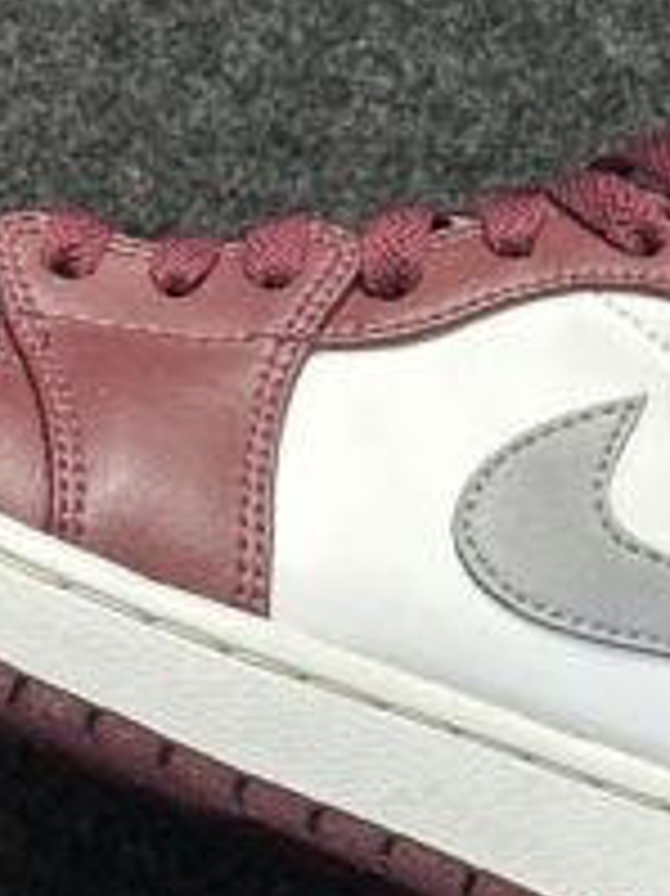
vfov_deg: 10.1
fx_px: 4986
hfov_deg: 7.7
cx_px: 297
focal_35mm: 193
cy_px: 1101
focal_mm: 6.86
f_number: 1.78
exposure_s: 1/33
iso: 200
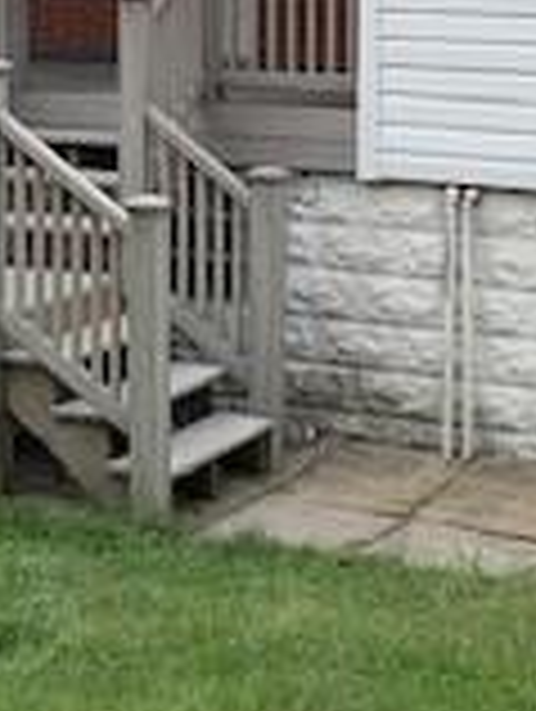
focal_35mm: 105
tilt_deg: +0.1
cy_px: -81
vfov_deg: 18.0
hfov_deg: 14.1
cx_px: 122
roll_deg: -0.6
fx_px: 2162
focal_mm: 4.25
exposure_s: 1/2075
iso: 25
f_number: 1.8
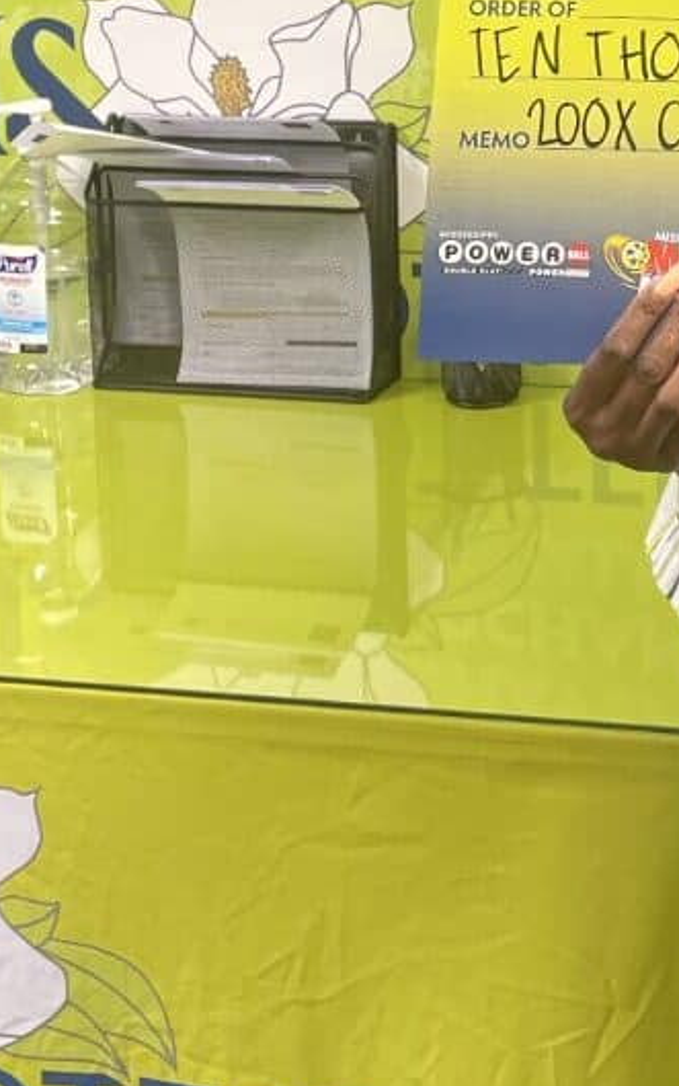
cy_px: -6
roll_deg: +0.2
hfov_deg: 16.7
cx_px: 792
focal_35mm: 75
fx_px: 2219
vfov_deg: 26.0
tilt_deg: -9.0
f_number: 1.6
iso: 64
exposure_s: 1/60
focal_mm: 4.2
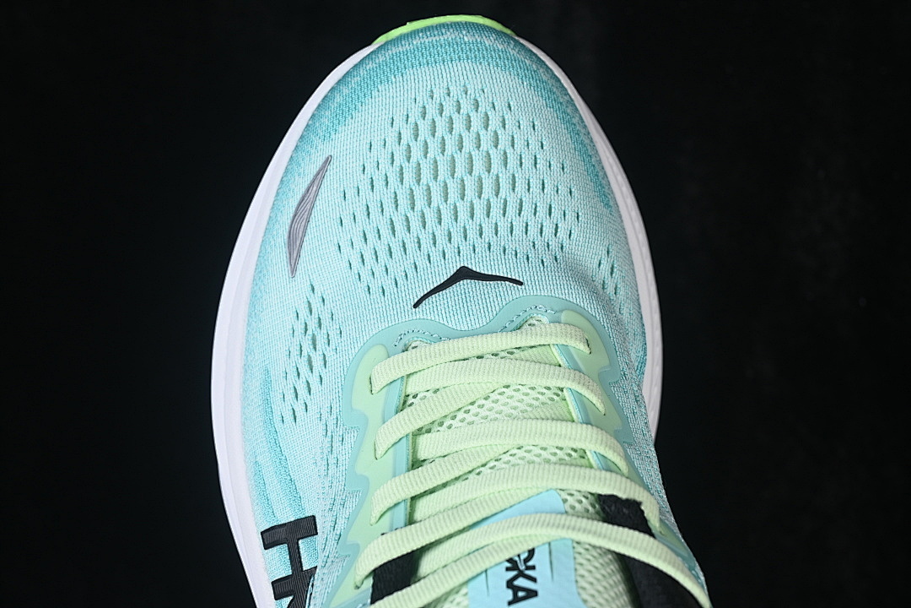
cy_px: 304
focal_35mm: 75
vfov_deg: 18.2
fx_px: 1898
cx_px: 456
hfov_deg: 27.0
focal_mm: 50
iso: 160
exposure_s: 1/80
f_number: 7.1
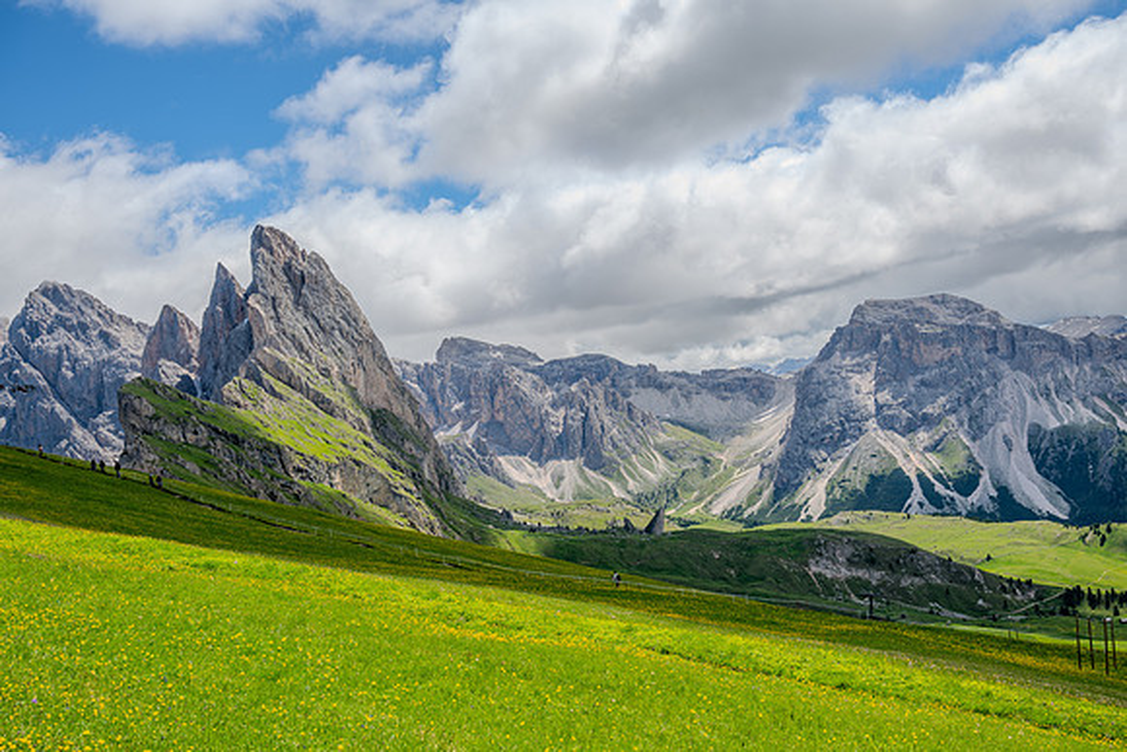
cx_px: 564
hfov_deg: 49.5
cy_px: 376
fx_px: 1221
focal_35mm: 39
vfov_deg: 34.2
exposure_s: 1/100
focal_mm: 39
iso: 64
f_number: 9
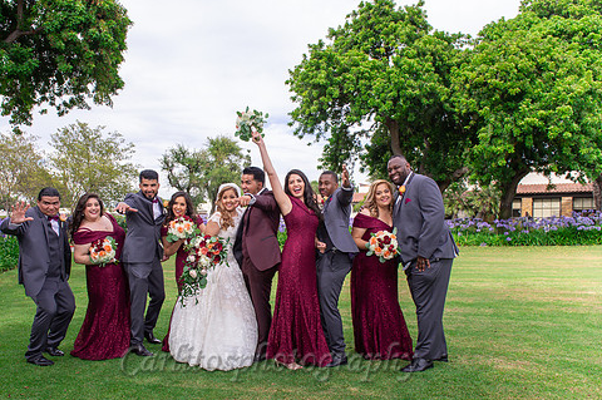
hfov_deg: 63.5
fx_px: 484
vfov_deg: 44.7
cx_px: 265
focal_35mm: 29
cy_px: 238
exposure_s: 1/250
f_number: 8
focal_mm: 24
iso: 400
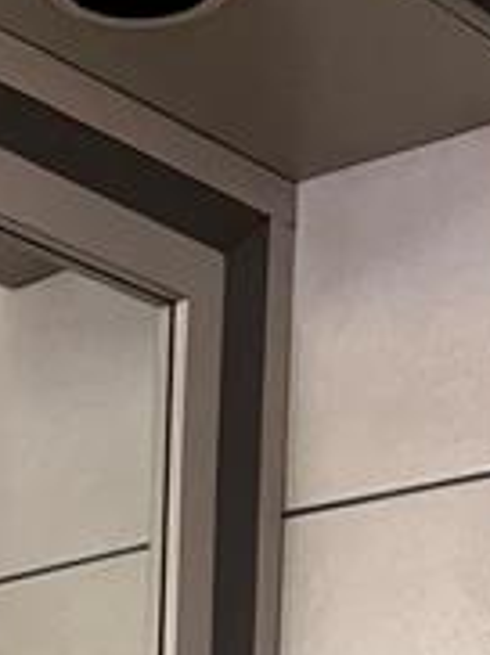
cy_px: 1332
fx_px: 2081
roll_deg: -0.3
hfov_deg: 13.0
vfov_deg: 14.6
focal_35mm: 110
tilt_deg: -6.7
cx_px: -151
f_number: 1.6
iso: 400
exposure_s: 1/40
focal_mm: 5.1
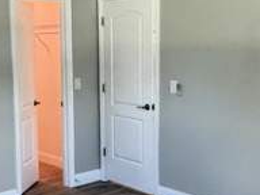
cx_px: 88
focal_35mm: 60
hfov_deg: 31.9
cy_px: 110
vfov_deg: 24.4
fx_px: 451
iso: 200
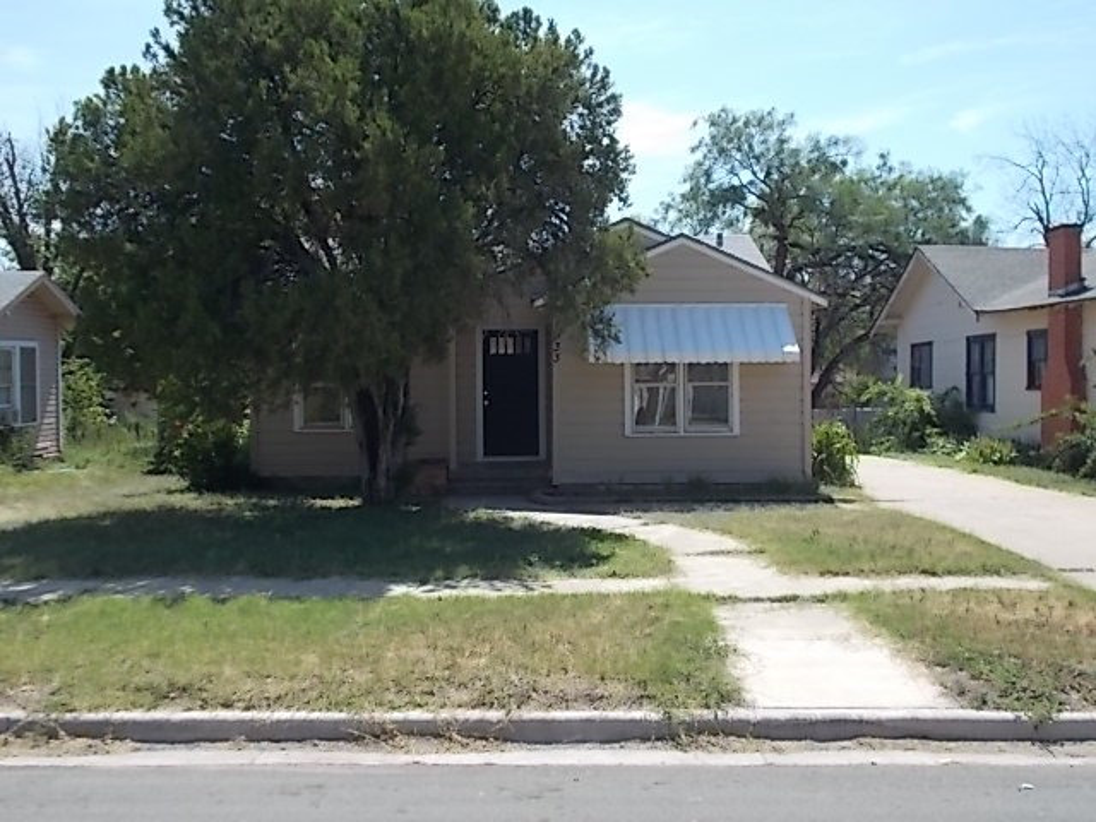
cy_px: 411
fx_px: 1235
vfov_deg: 36.8
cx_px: 548
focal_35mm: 39
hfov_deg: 47.9
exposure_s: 1/80
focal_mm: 6.9
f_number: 9.8
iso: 80
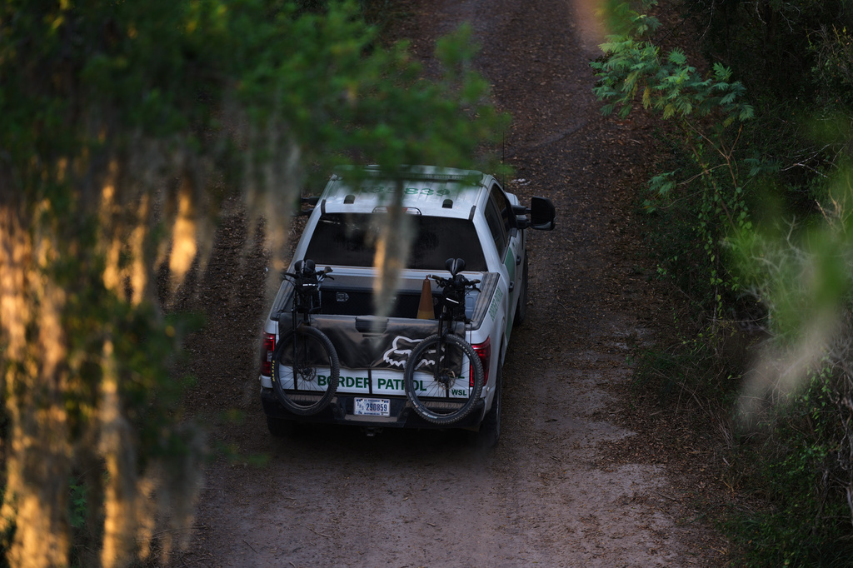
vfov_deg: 10.2
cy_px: 284
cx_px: 426
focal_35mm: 135
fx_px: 3198
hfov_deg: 15.2
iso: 200
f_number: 2
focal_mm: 135
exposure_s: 1/400
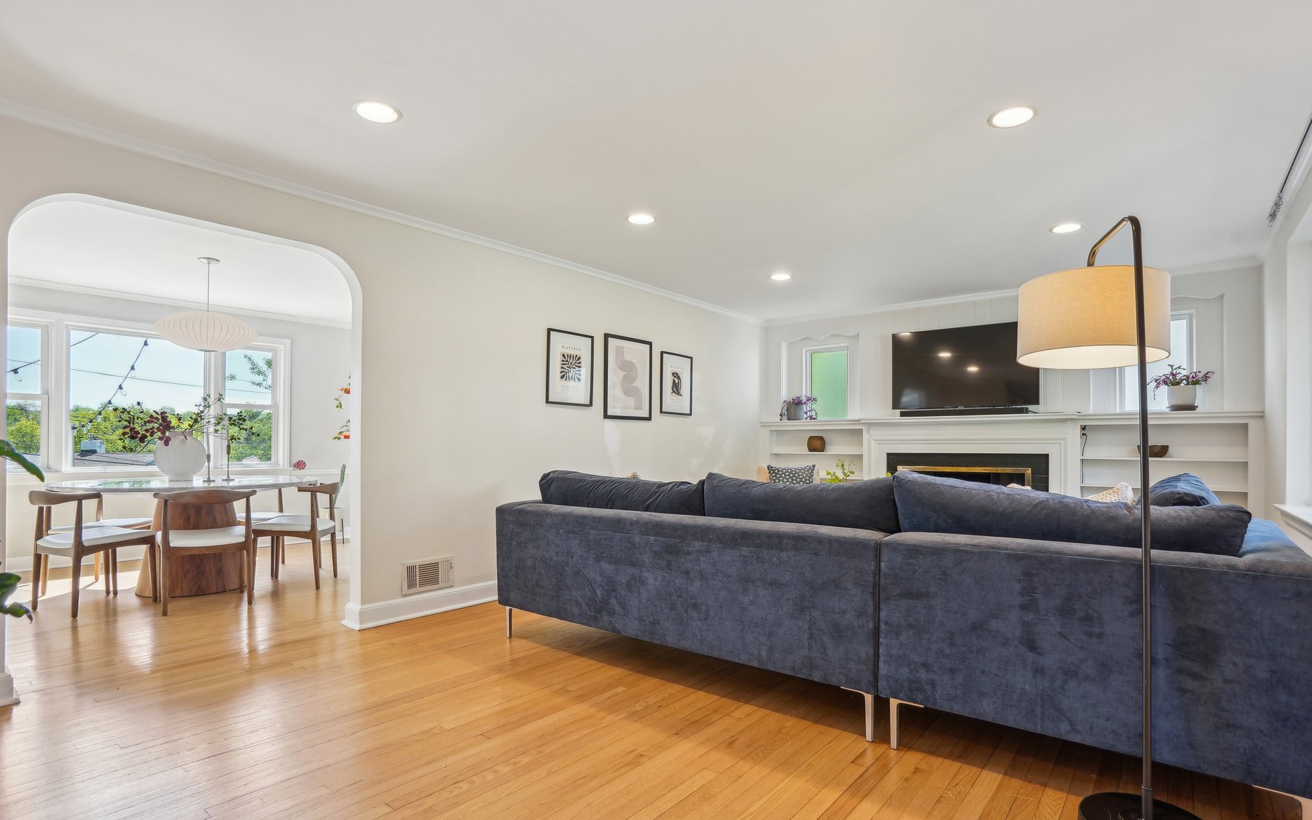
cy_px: 446
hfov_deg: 94.3
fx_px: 608
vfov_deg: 67.9
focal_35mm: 17
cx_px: 681
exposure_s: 1/25
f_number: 8
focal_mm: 16
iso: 400
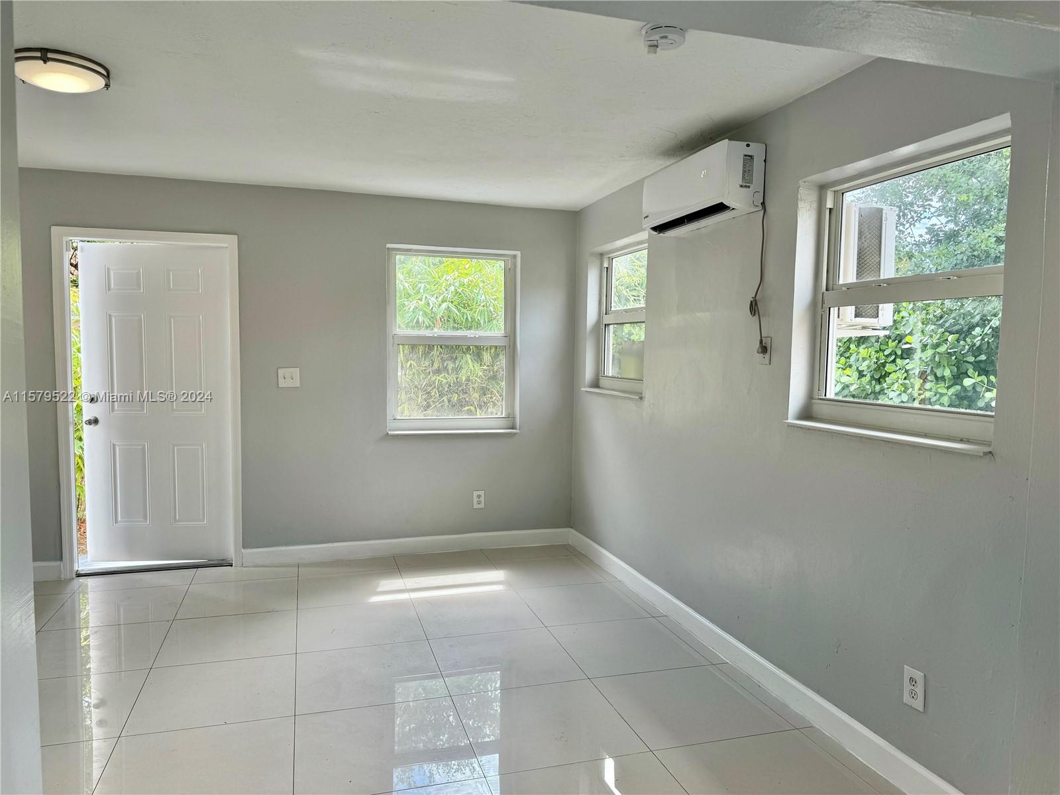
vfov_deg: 56.8
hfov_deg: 71.6
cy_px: 398
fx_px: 735
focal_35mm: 24
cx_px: 530
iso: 80
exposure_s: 1/514
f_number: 1.78
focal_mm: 6.86
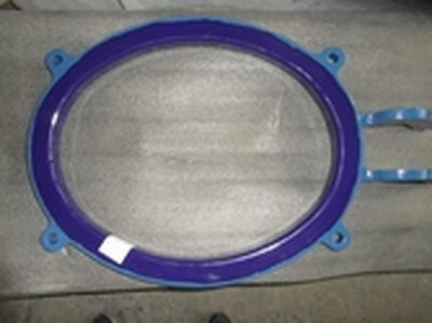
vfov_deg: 56.7
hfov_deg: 71.7
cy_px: 162
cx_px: 216
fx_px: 299
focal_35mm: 24
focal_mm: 4
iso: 200
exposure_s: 1/30
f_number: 3.2
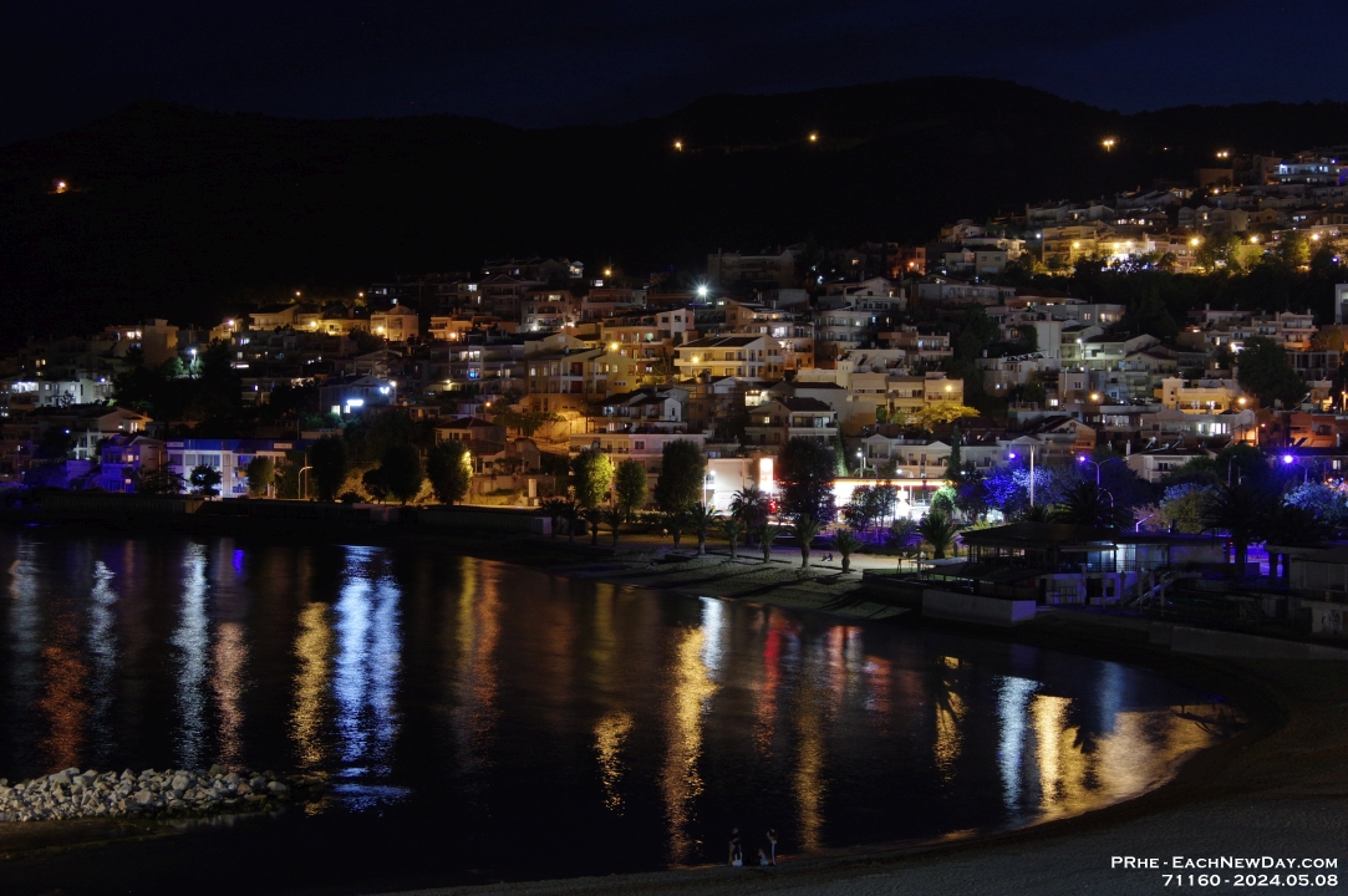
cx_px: 674
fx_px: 2693
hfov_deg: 28.1
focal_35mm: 72
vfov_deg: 18.9
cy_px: 448
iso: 1000
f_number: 7.1
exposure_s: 1
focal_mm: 48
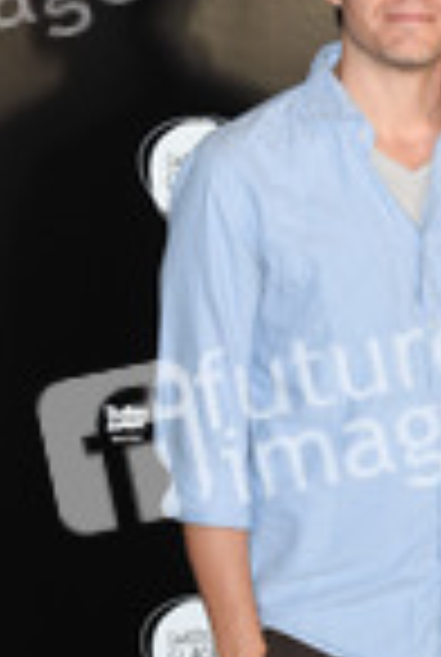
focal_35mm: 219
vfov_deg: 9.3
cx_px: 403
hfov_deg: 6.3
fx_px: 4005
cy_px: 652
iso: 1600
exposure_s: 1/250
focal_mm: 80
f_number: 4
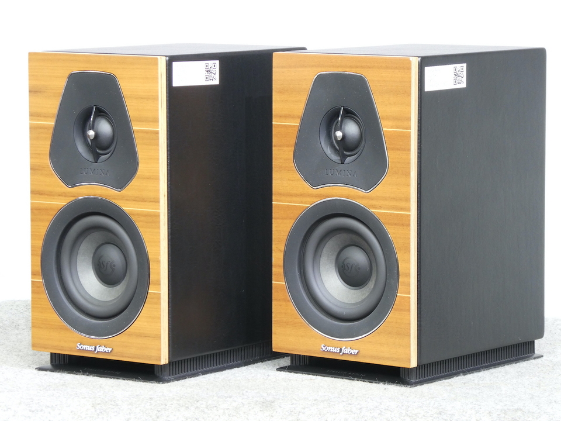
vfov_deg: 9.3
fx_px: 2593
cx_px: 280
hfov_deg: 12.3
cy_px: 210
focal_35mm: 160
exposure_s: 1/1.6
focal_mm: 28.7
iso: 200
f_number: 5.5
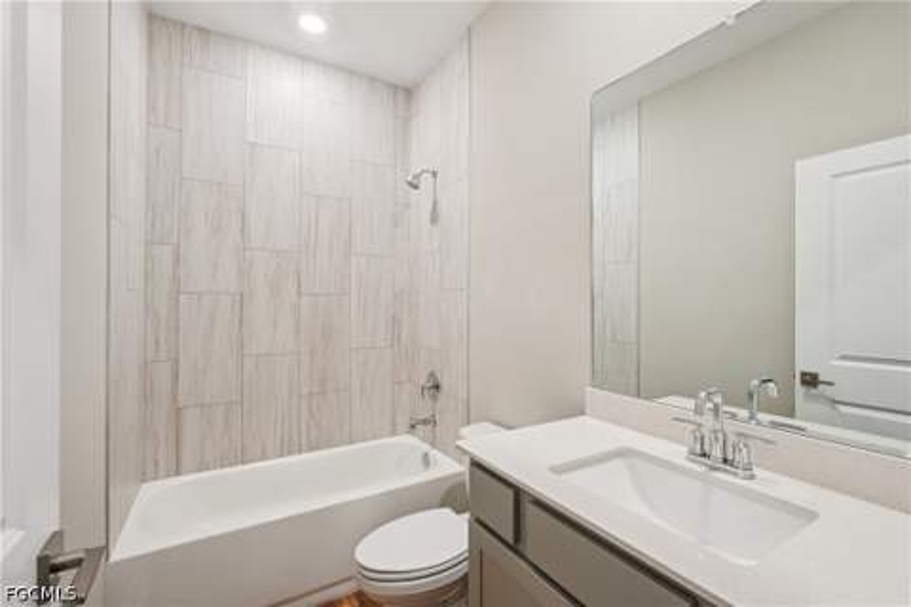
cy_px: 304
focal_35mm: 16
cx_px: 456
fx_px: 405
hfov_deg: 96.7
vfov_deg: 73.7
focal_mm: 16
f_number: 8
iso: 400
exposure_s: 1/13
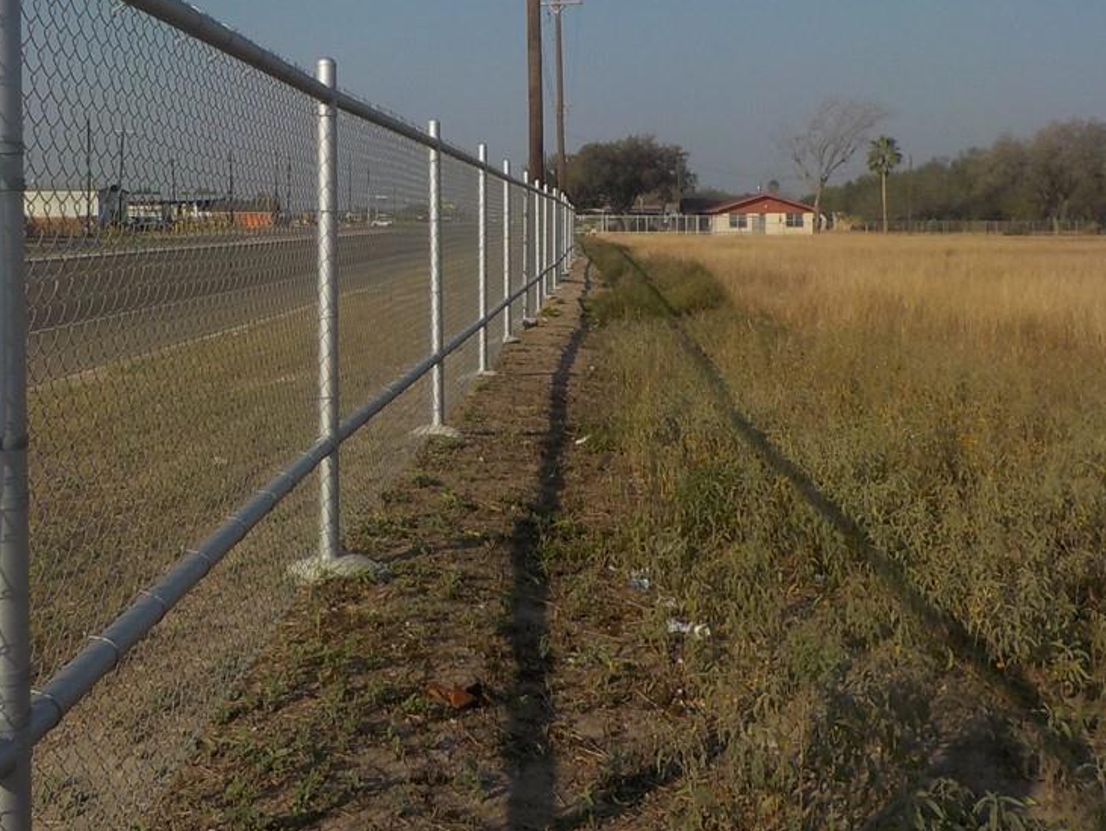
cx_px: 513
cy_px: 259
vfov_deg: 34.0
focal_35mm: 42
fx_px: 1343
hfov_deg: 44.7
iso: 125
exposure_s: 1/2000
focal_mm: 4.1
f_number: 3.3
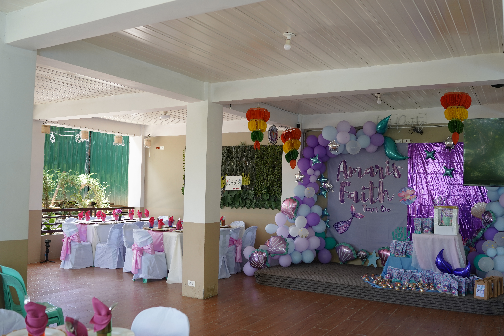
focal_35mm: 35
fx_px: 490
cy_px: 168
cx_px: 252
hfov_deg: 54.4
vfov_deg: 37.9
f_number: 3.5
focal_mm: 35
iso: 400
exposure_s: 1/160
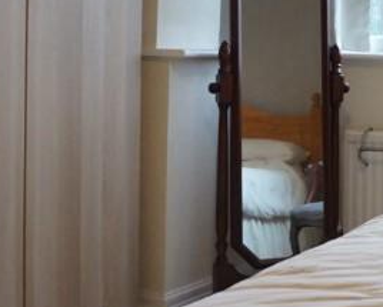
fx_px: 976
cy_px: 62
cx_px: 487
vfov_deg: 17.7
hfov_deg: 20.4
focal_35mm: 86
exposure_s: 1/250
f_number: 3.5
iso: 1600
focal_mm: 16
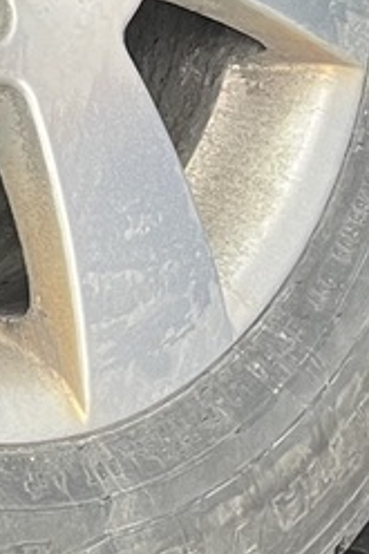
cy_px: -243
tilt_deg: -37.9
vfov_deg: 12.5
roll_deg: -6.5
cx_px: -586
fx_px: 2417
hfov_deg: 7.9
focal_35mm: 157
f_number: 1.6
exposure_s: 1/86
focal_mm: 5.1
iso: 125
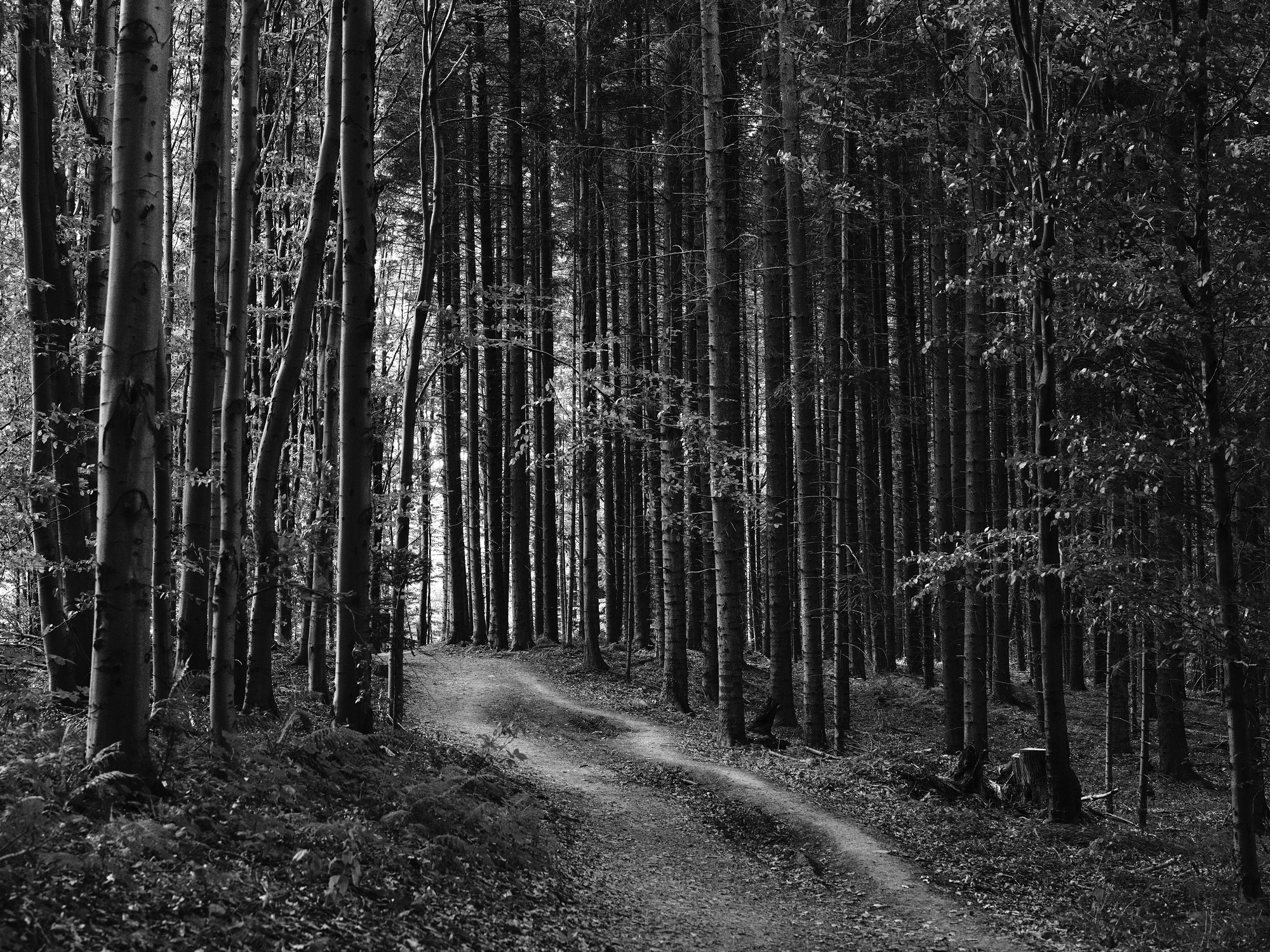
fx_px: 1614
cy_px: 476
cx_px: 635
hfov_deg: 42.9
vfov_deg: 32.9
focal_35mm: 44
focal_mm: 55
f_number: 5
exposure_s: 1/60
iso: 3200
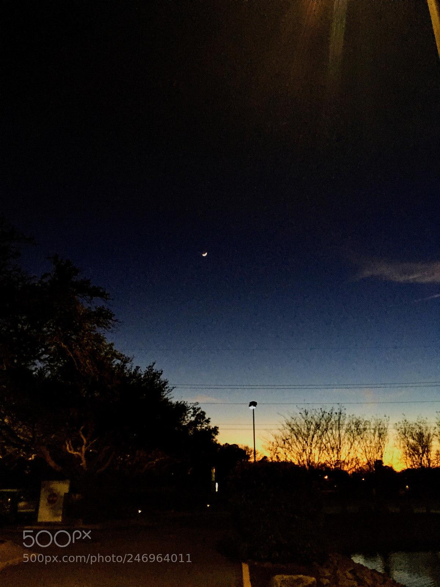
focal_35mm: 29
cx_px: 220
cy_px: 294
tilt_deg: +20.4
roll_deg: +0.9
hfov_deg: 48.2
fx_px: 491
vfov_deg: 61.7
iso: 250
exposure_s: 1/30
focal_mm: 4.15
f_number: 2.2
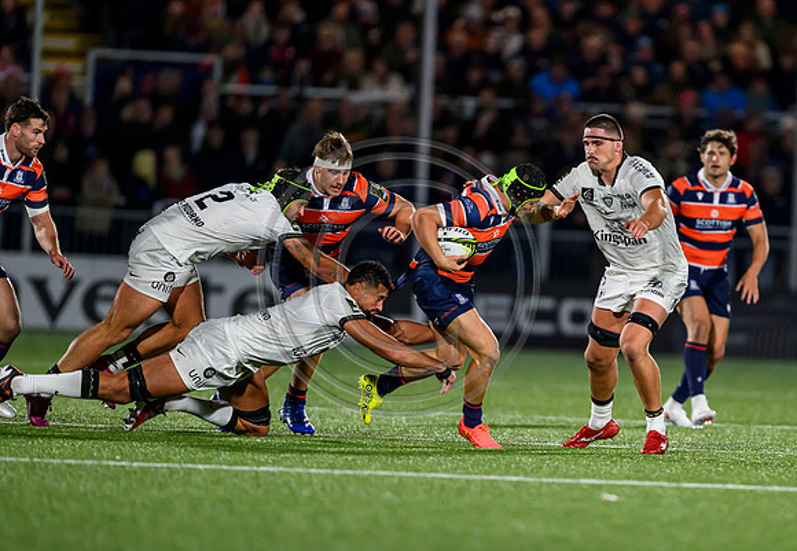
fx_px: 13281
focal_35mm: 593
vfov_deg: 2.4
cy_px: 365
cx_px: 592
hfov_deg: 3.4
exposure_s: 1/1600
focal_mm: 400
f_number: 2.8
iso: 4000
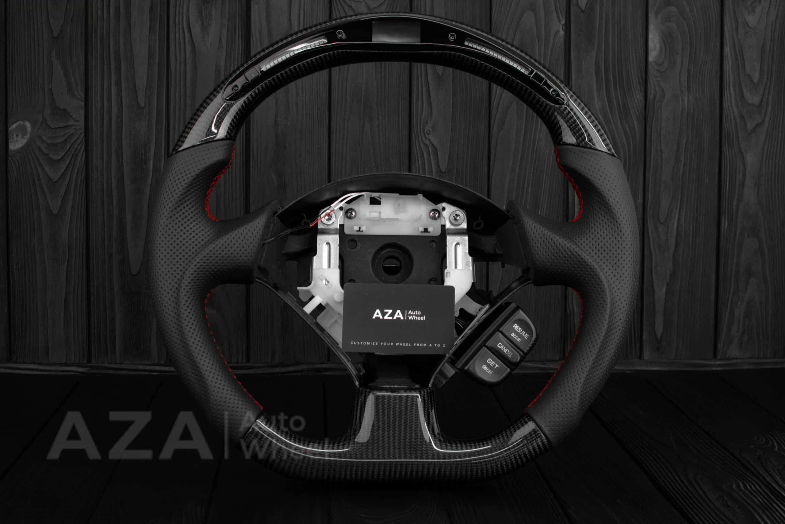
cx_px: 392
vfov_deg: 25.8
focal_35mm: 52
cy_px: 262
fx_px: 1145
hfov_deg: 37.8
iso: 500
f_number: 6.3
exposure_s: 1/125
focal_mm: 35
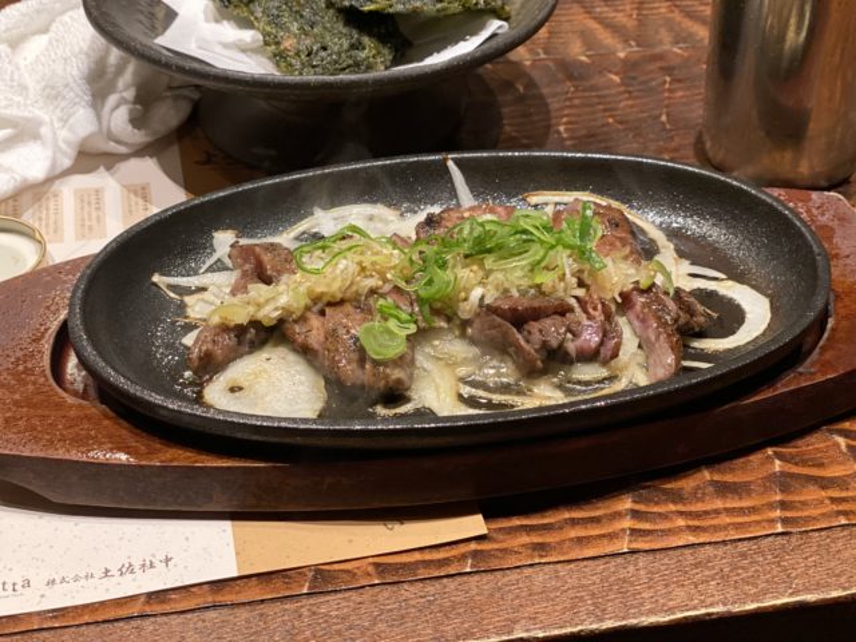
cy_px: 321
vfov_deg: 28.0
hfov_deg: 36.8
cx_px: 428
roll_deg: -0.3
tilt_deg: -37.0
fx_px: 1286
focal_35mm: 52
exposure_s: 1/33
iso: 400
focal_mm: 6
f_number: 2
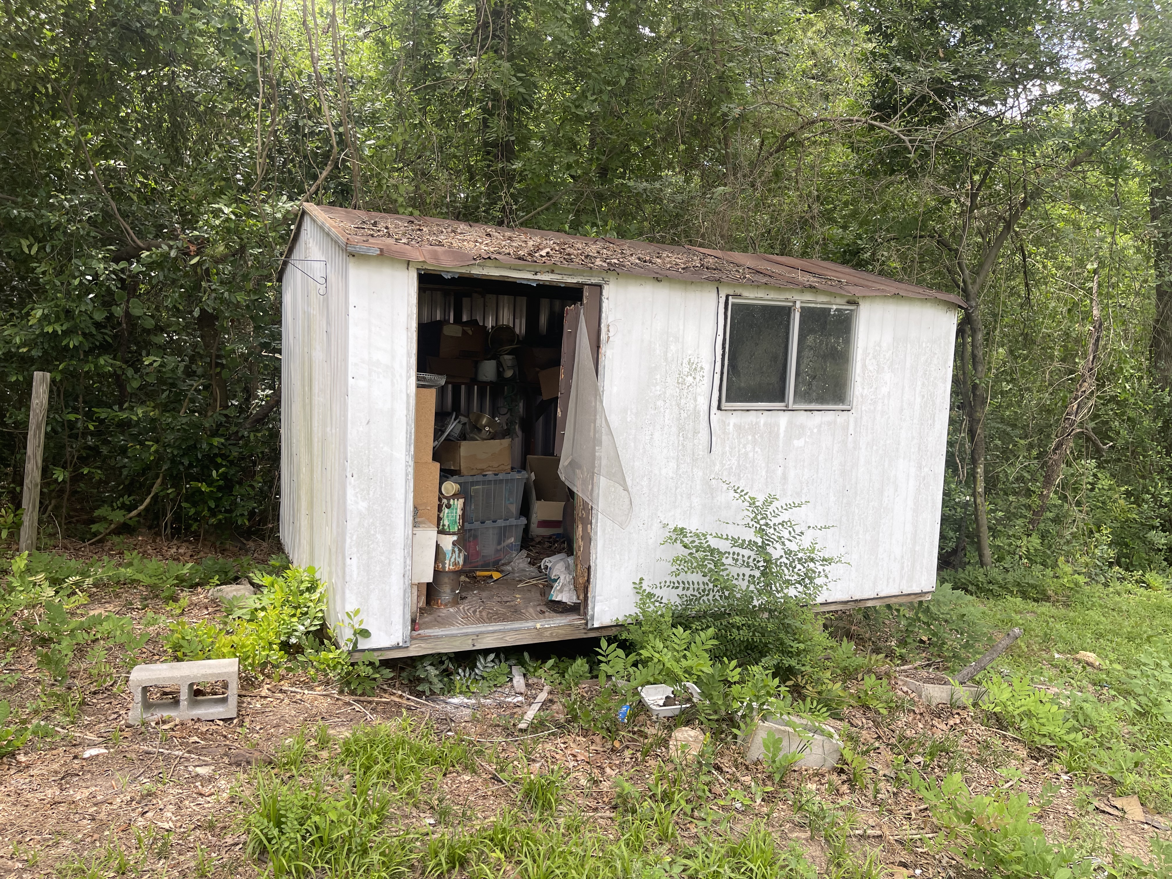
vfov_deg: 54.9
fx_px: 846
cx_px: 586
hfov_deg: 69.4
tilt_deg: -6.8
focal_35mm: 25
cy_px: 440
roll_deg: -3.1
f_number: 1.6
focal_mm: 5.1
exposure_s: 1/258
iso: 32
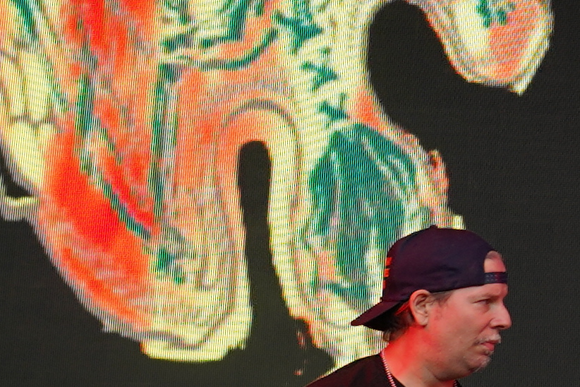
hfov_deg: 8.3
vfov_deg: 6.3
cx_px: 1592
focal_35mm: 219
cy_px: -1
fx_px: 3528
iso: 100
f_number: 5.6
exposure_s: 1/60
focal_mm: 30
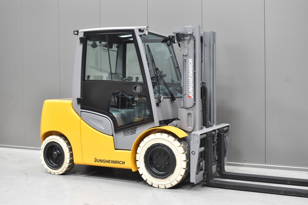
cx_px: 154
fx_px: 372
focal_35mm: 44
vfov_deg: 30.8
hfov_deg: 45.0
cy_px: 102
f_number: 5.6
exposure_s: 1/30
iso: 1600
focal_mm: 29
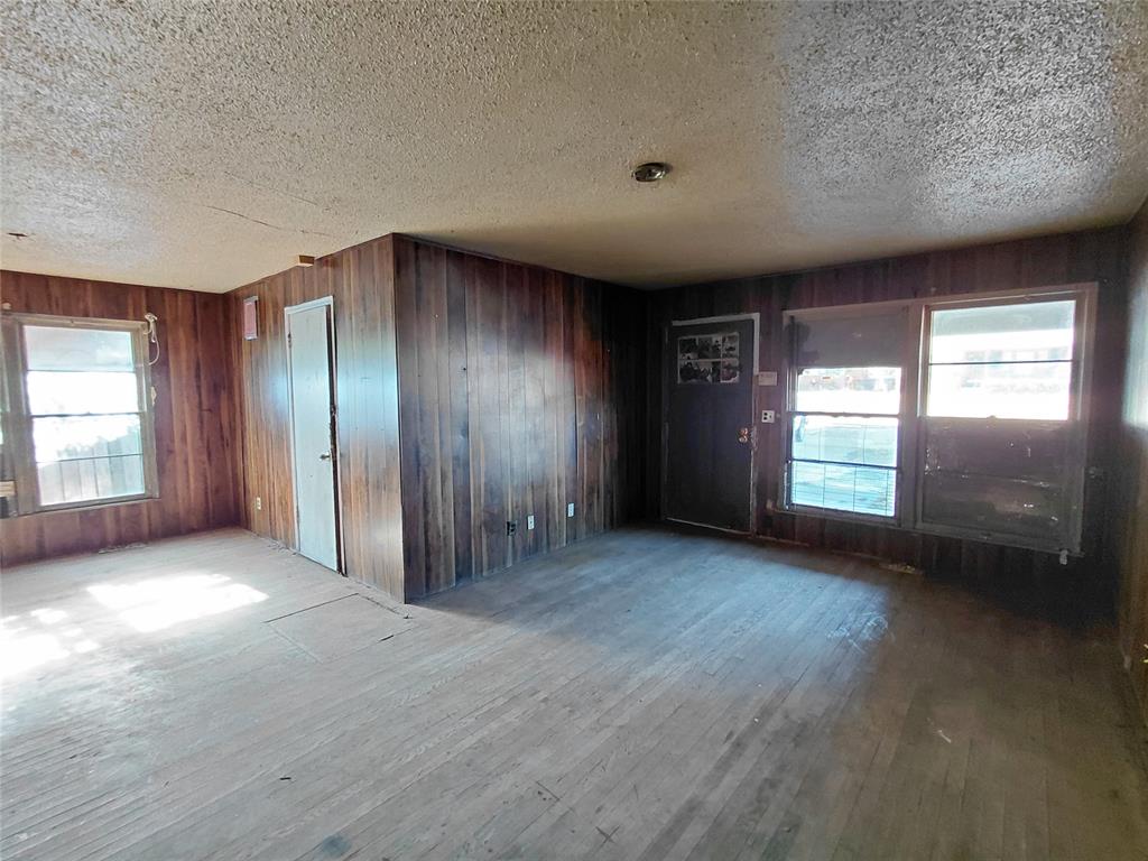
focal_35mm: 16
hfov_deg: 94.5
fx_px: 531
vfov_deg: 78.1
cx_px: 574
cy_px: 430
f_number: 2.2
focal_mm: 1.64
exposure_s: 1/30
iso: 320
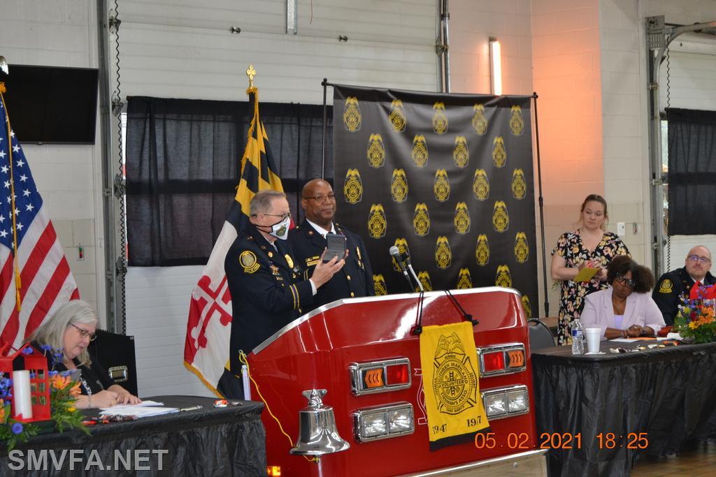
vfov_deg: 16.6
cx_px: 358
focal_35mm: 82
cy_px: 238
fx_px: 1641
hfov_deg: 24.6
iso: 720
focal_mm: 55
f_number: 5.6
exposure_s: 1/60
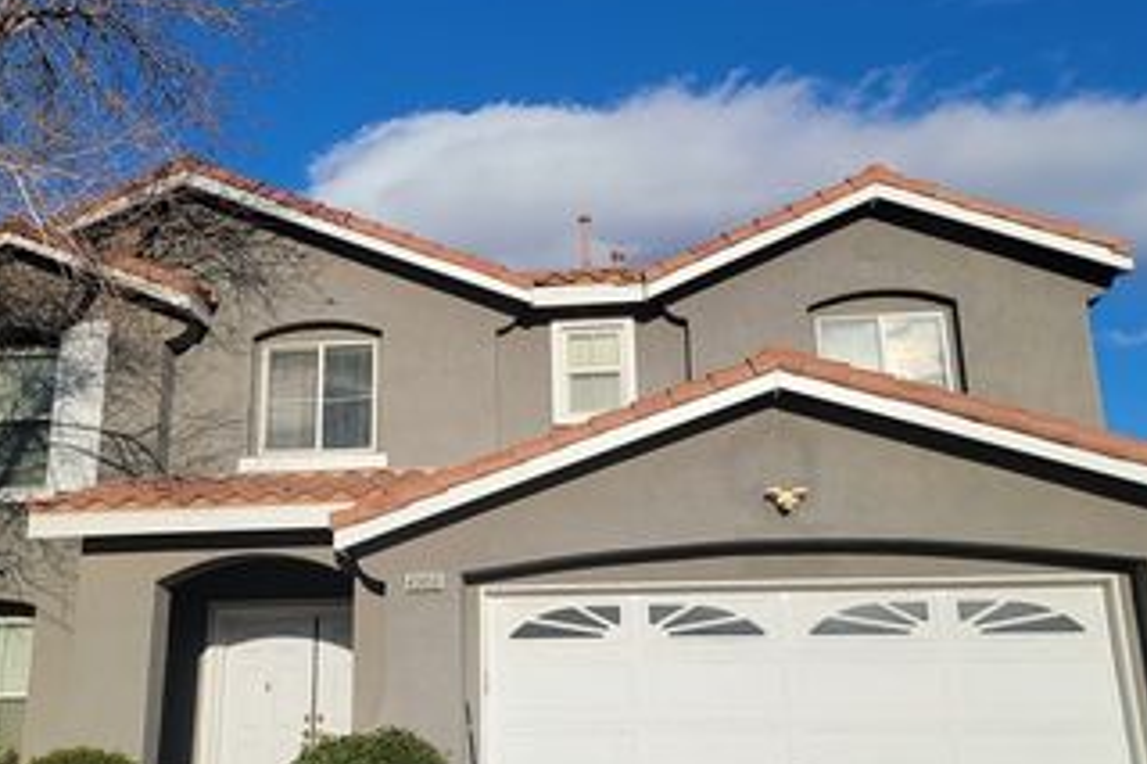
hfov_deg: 49.4
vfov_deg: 34.2
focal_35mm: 39
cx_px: 484
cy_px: 393
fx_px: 1242
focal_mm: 6.7
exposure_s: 1/1484
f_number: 1.8
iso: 16
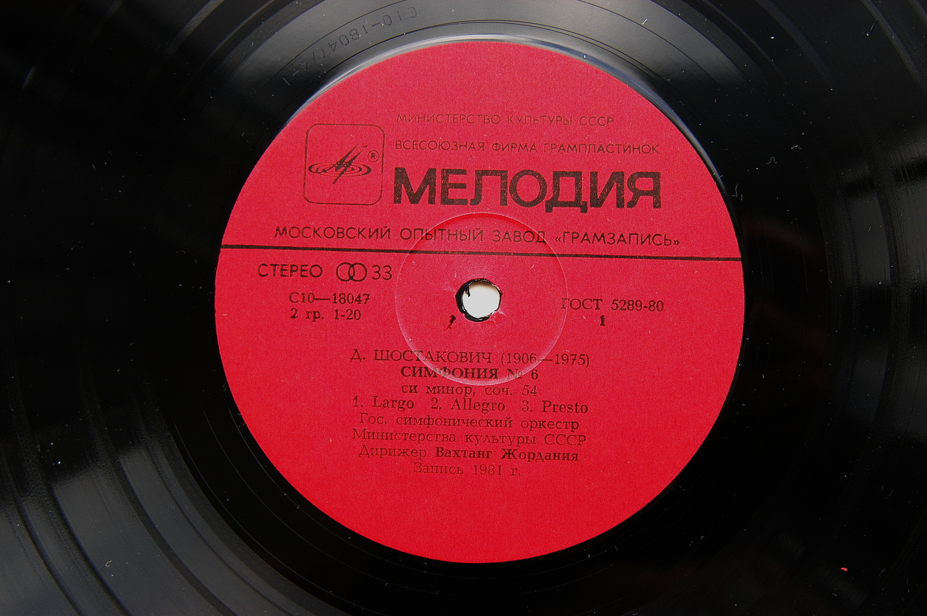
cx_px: 464
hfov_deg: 37.9
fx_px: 1351
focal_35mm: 52
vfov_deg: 25.7
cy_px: 308
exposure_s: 1/90
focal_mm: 35
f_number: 5
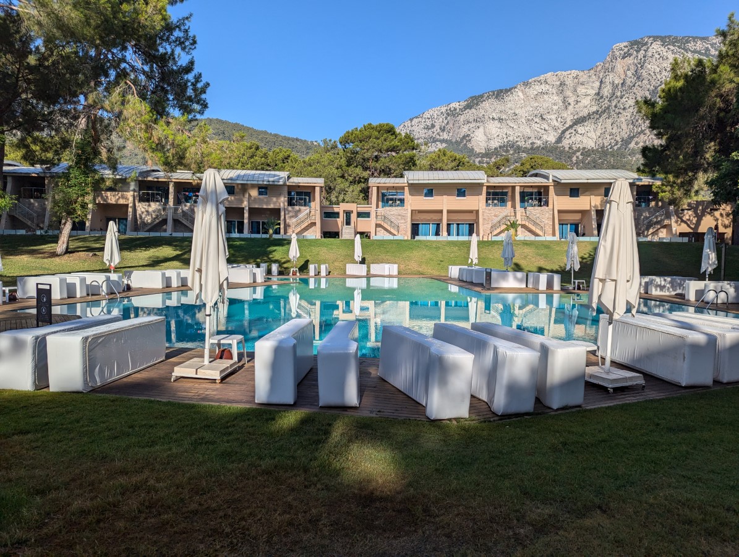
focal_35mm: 24
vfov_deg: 56.9
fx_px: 513
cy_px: 278
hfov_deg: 71.5
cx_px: 370
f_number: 1.85
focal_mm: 6.81
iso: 45
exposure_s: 1/3333
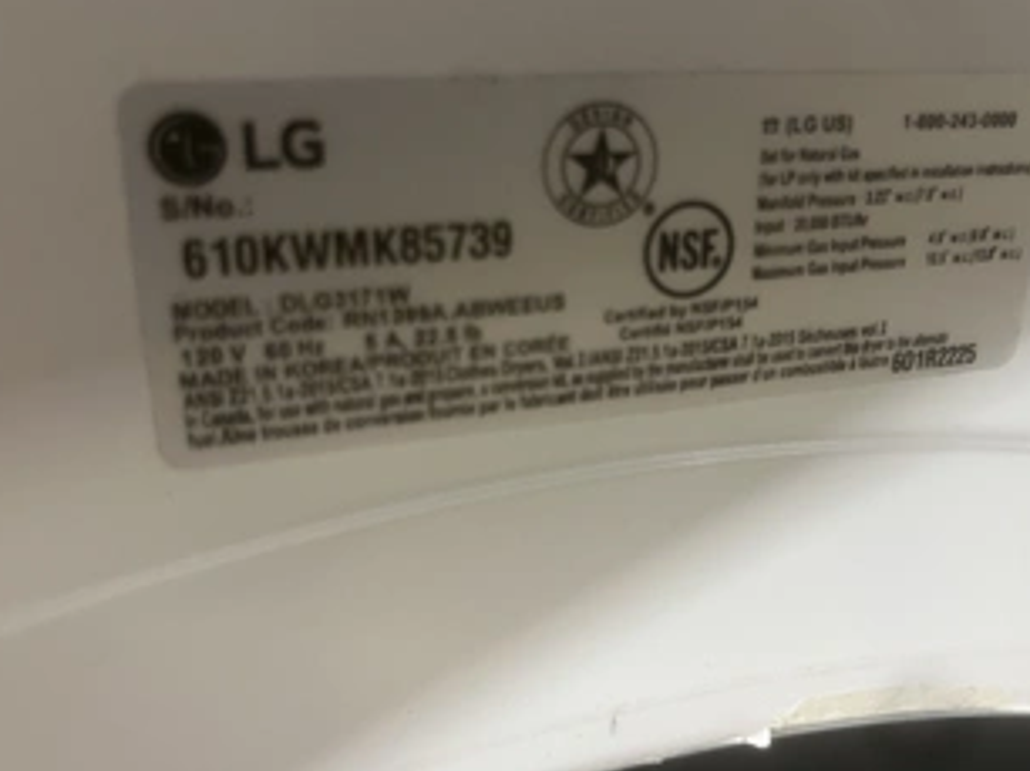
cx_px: 569
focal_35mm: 34
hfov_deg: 53.9
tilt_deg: -24.9
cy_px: 391
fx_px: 1011
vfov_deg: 41.7
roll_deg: +24.3
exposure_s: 1/60
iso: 250
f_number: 1.6
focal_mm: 5.1
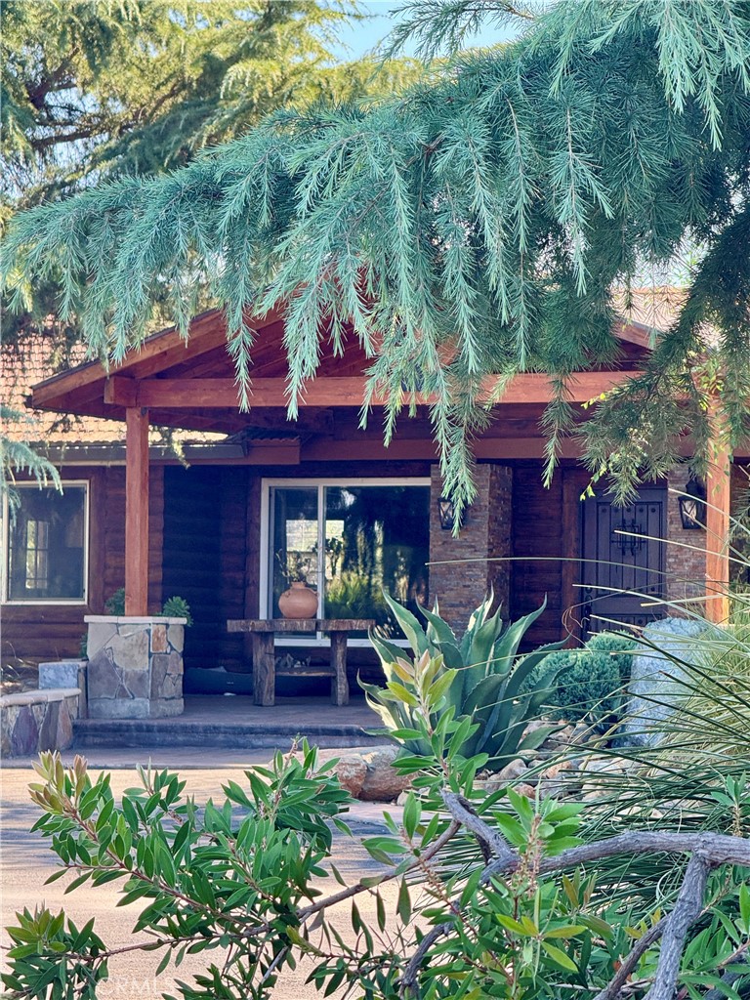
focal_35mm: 120
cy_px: 500
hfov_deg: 12.3
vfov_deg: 16.4
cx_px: 375
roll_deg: -0.9
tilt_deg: +2.3
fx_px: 3467
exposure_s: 1/112
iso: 50
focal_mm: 15.66
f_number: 2.8
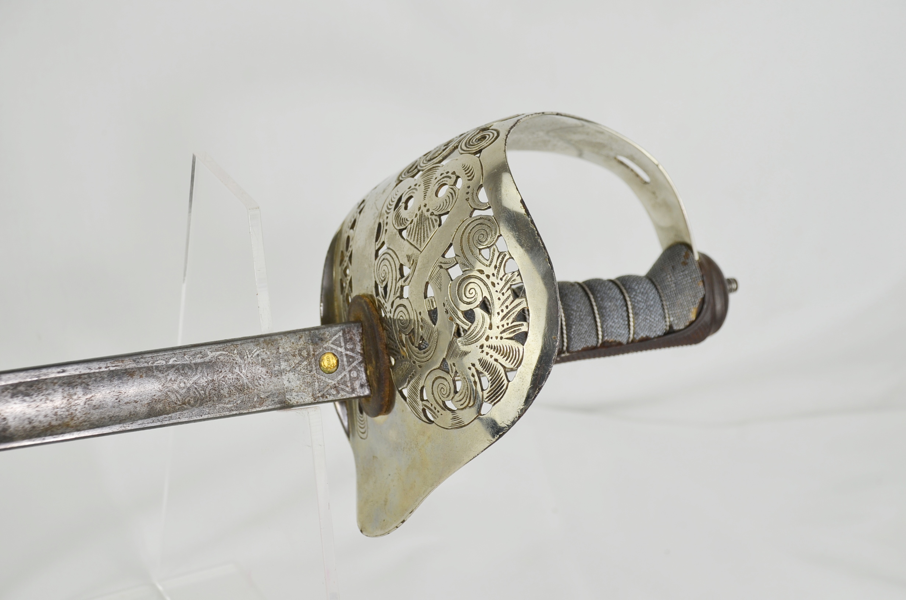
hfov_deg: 27.0
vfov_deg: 18.1
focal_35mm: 75
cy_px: 300
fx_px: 1884
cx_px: 453
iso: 220
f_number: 5.6
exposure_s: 1/125
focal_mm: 50
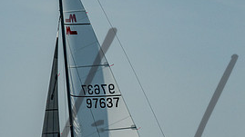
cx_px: 263
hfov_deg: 6.5
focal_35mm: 330
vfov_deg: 3.7
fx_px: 2143
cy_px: 177
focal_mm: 110
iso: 320
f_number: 6.3
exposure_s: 1/1600
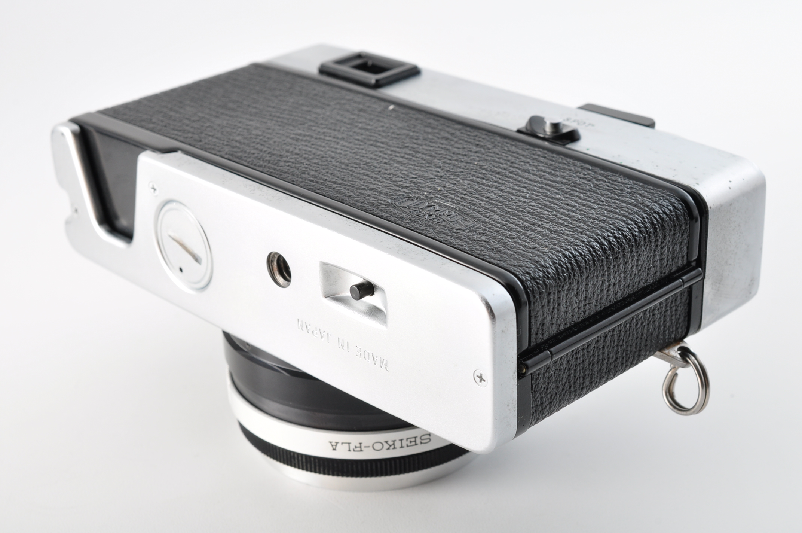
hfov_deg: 33.4
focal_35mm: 60
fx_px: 1335
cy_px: 266
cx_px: 401
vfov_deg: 22.6
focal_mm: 40
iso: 200
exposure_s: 1/200
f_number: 14
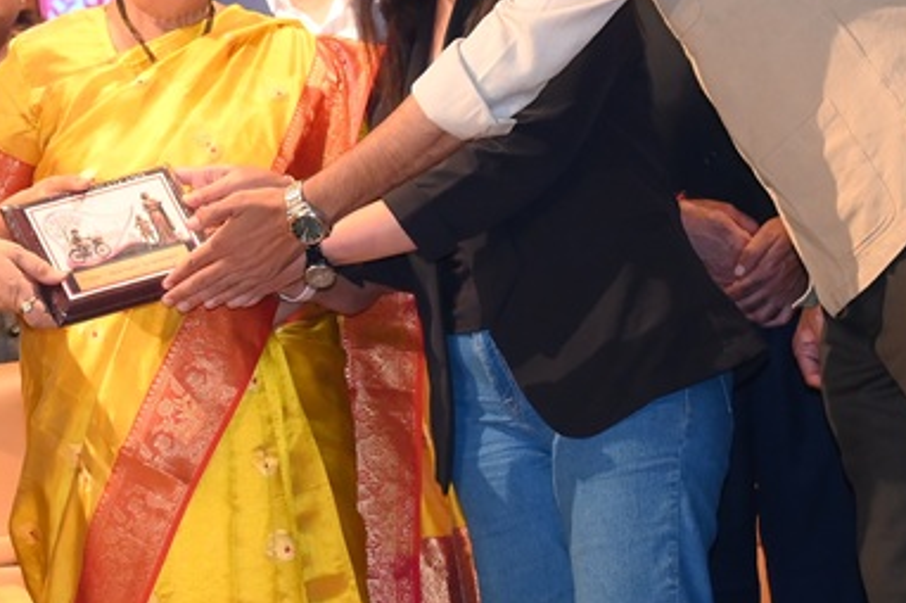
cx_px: -7
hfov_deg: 15.6
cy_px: 106
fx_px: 3244
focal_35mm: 129
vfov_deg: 10.6
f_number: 4.5
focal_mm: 61
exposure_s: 1/100
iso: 1600
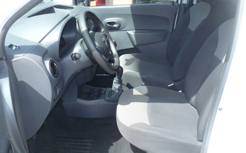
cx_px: 122
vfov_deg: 31.9
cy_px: 60
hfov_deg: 49.3
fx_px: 268
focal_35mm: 40
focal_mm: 6.1
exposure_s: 1/160
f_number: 2.8
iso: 100
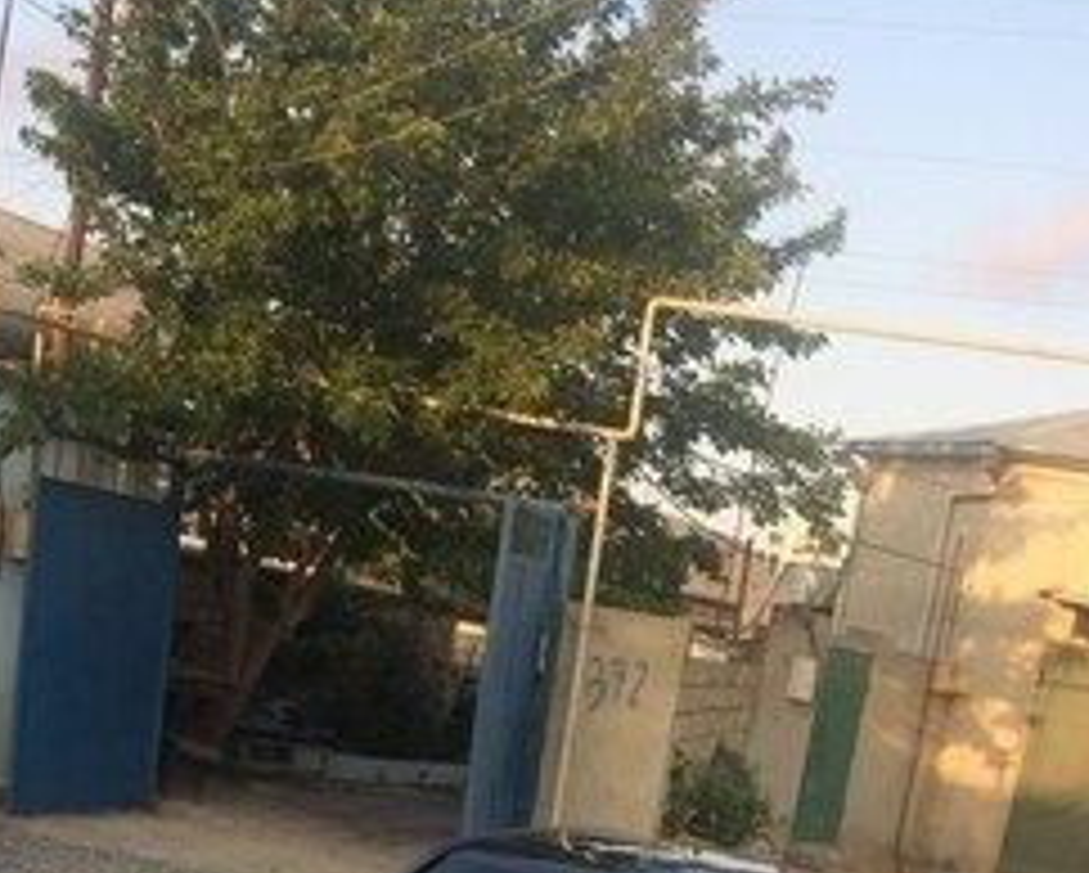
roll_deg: -10.7
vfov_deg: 23.9
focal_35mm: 58
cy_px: 1053
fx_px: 1871
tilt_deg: -12.1
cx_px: 639
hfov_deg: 32.4
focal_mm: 4.15
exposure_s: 1/441
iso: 32
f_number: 2.2
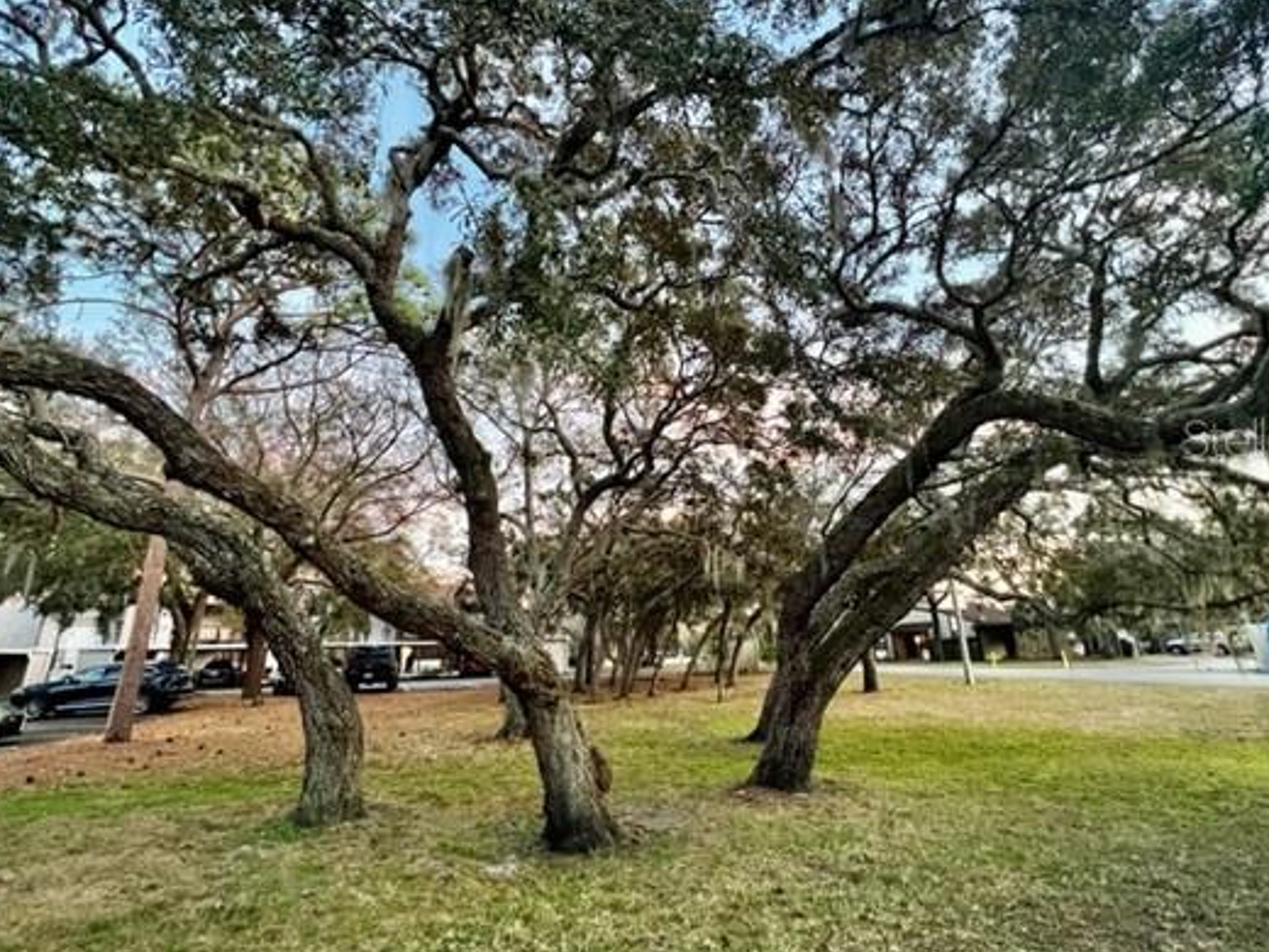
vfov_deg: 78.0
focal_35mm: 16
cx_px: 632
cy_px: 437
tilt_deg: +18.2
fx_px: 587
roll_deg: +0.7
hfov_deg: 94.5
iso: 400
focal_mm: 1.57
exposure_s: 1/60
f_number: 1.8
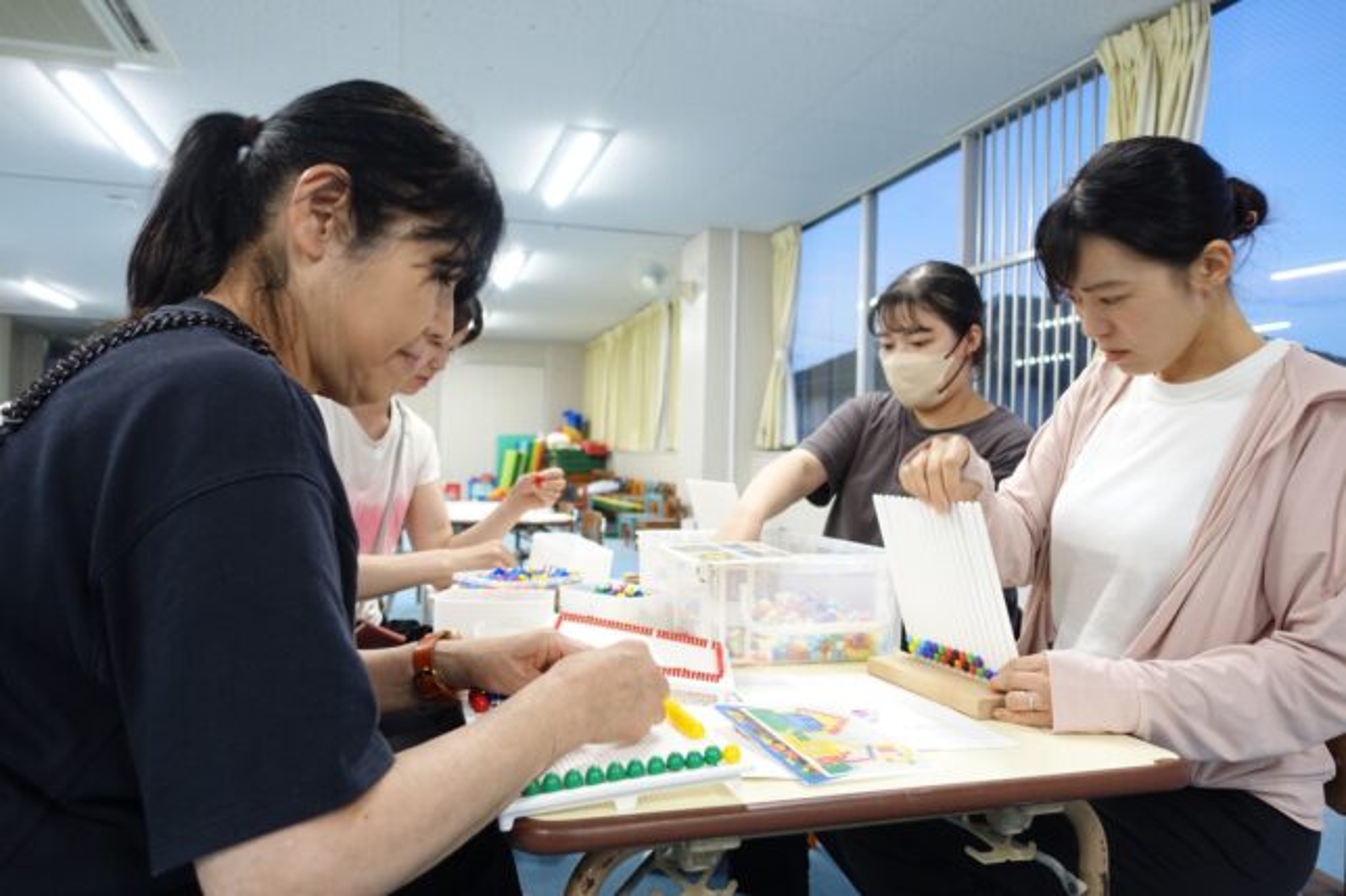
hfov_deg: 73.8
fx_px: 897
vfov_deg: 53.1
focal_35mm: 24
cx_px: 673
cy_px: 448
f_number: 1.8
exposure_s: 1/30
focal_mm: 8.8
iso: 160
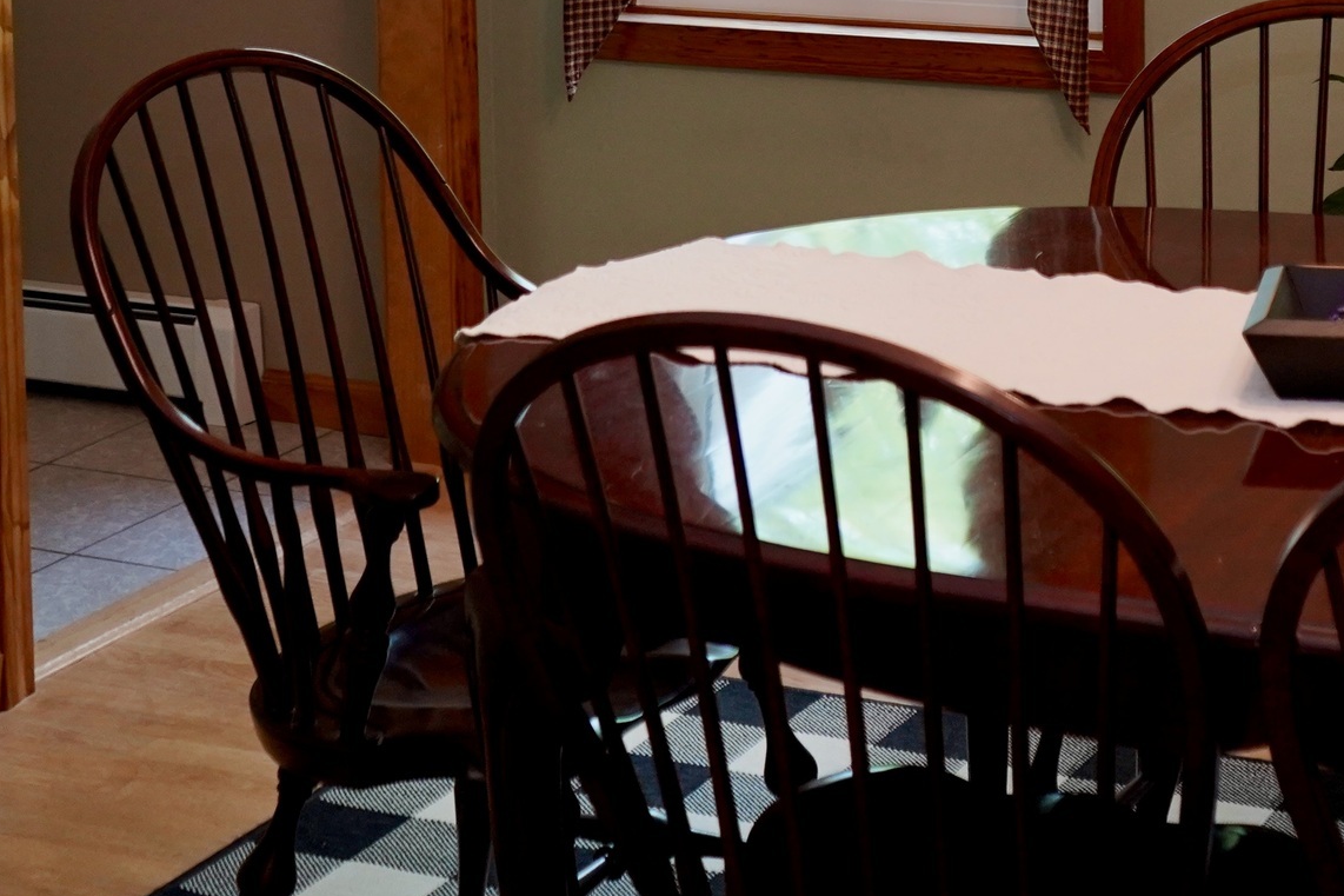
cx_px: 1130
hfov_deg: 25.4
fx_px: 2911
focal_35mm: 78
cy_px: -199
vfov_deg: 16.7
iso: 1600
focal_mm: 29
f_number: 4
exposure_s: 1/160
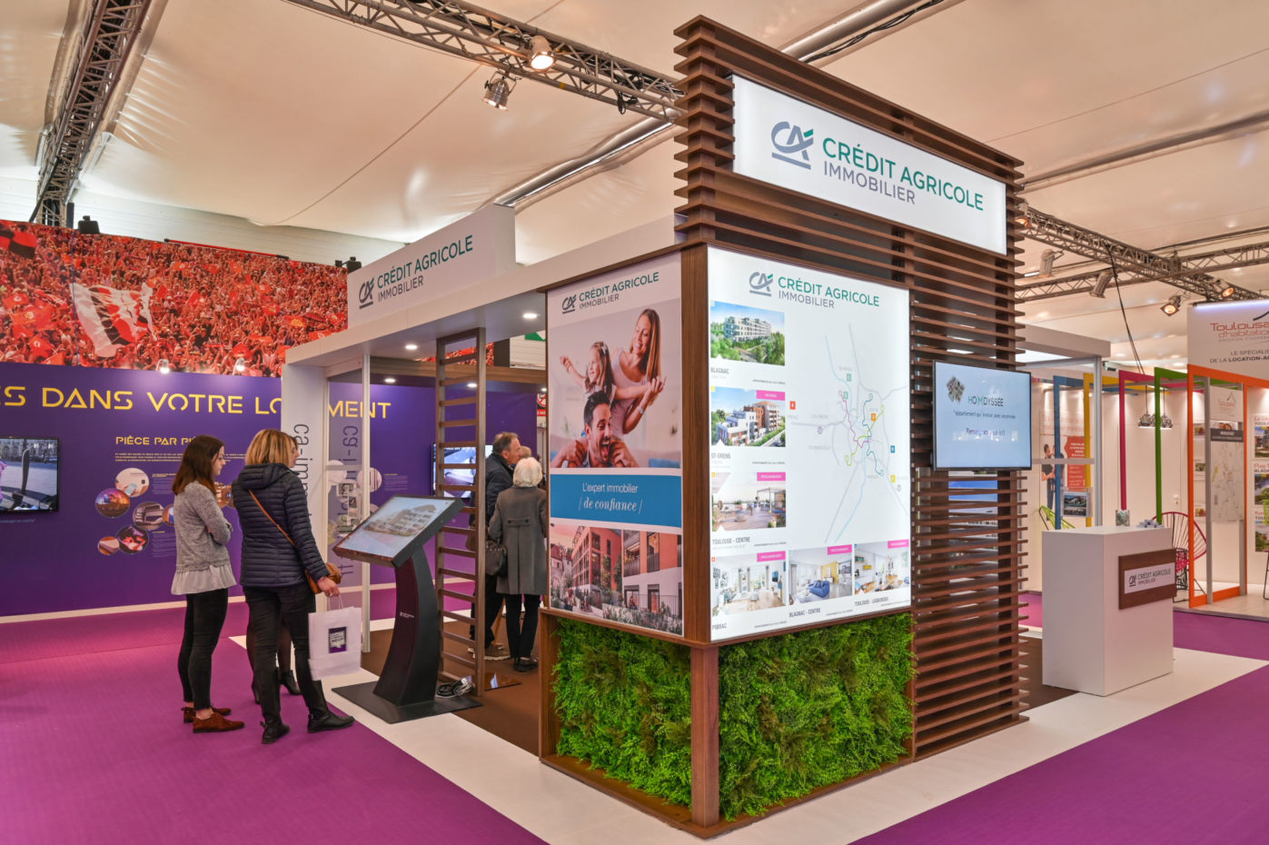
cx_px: 634
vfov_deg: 53.1
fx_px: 846
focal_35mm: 24
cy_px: 422
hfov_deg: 73.8
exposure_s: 1/20
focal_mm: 24
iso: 200
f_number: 7.1
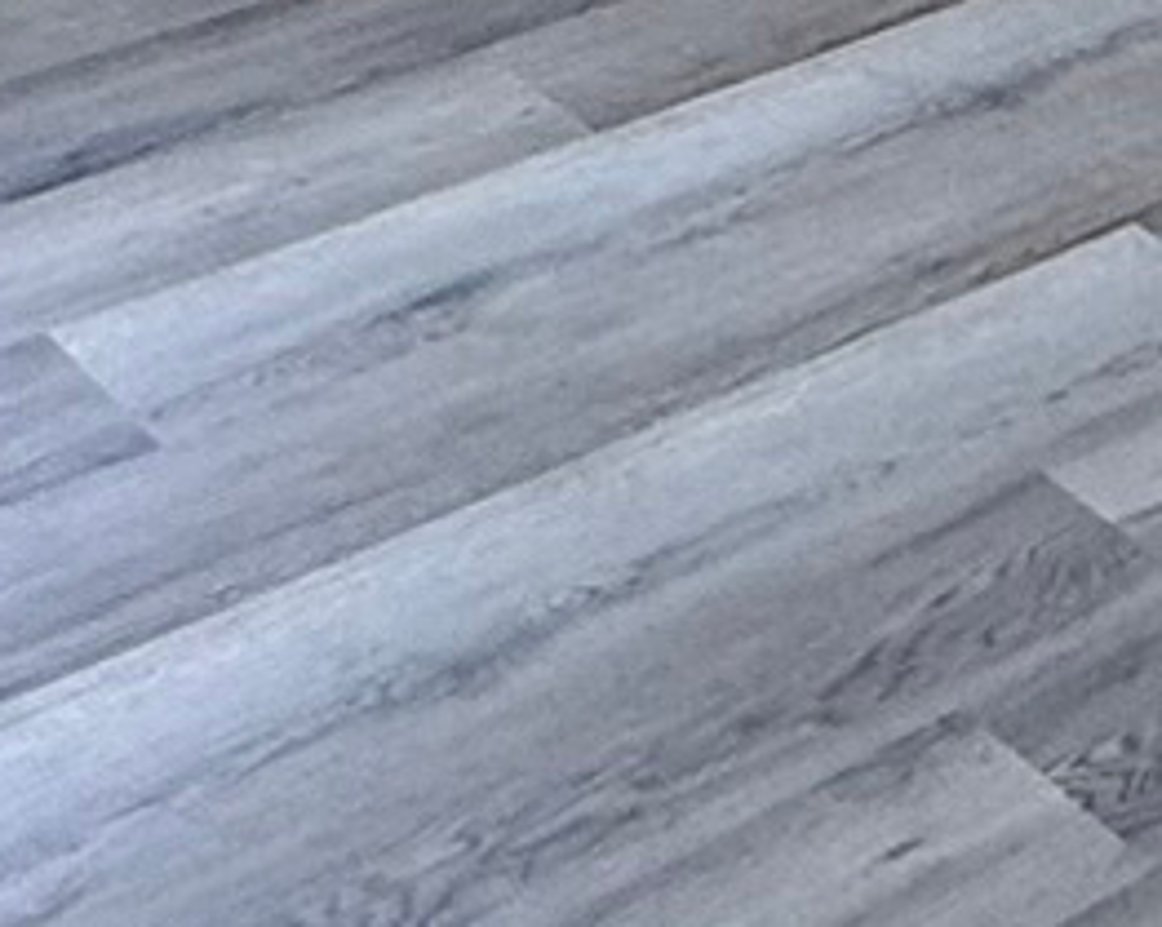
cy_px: -1144
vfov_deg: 12.1
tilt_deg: -10.0
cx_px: 1091
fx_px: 3676
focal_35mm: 107
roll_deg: -3.4
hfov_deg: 17.6
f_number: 2.2
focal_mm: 2.22
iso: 64
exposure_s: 1/130
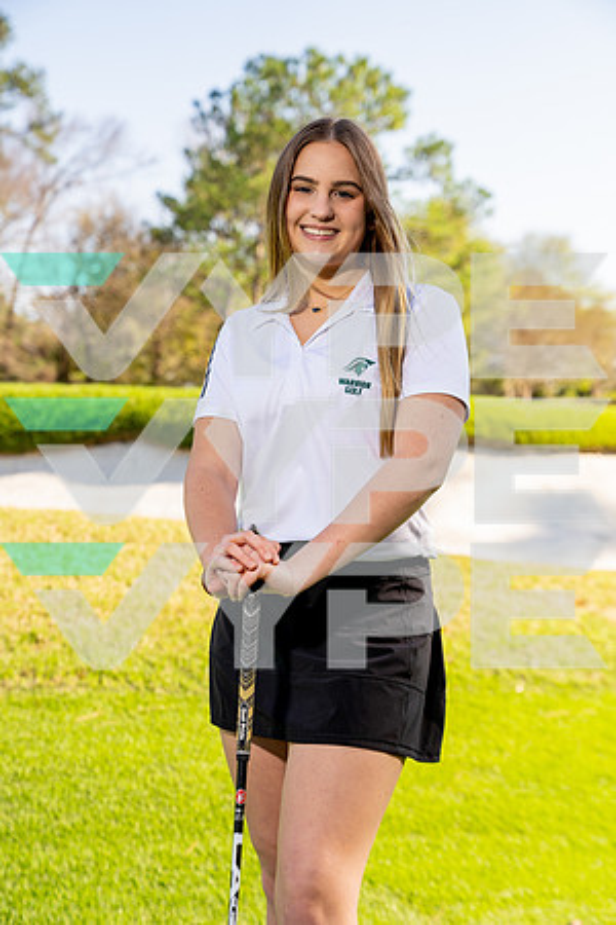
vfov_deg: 29.7
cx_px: 308
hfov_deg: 20.0
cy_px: 462
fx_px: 1745
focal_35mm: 68
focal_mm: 68
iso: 100
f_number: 4.5
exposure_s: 1/250
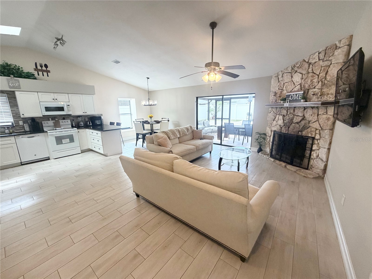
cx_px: 186
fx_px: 150
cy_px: 140
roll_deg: +1.8
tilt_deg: -12.3
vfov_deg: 85.7
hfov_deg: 102.1
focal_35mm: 14
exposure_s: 1/120
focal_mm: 2.22
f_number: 2.2
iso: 250
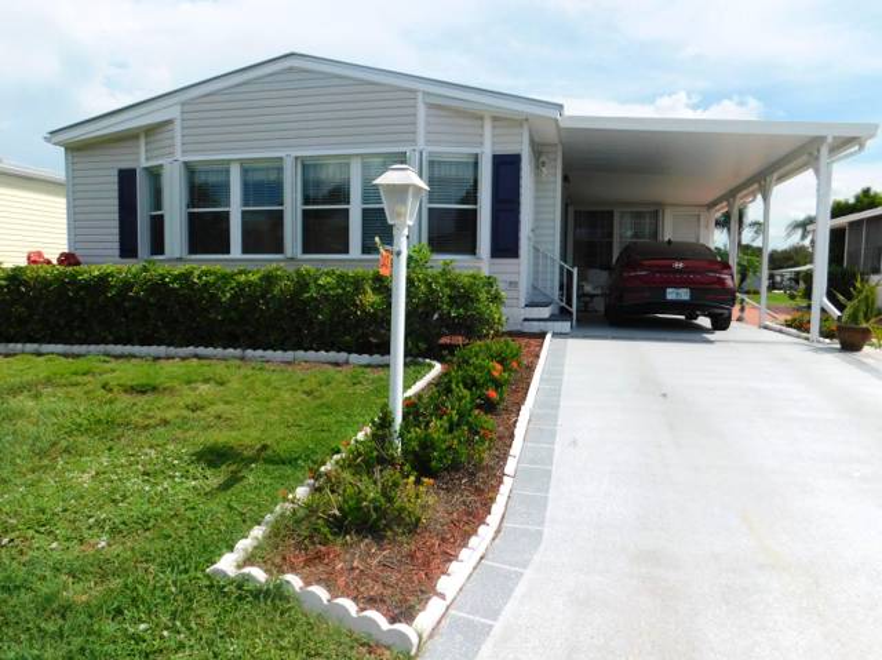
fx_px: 586
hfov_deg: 74.0
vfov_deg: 58.8
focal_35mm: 23
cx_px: 441
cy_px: 330
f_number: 6
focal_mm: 4
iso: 125
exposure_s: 1/800
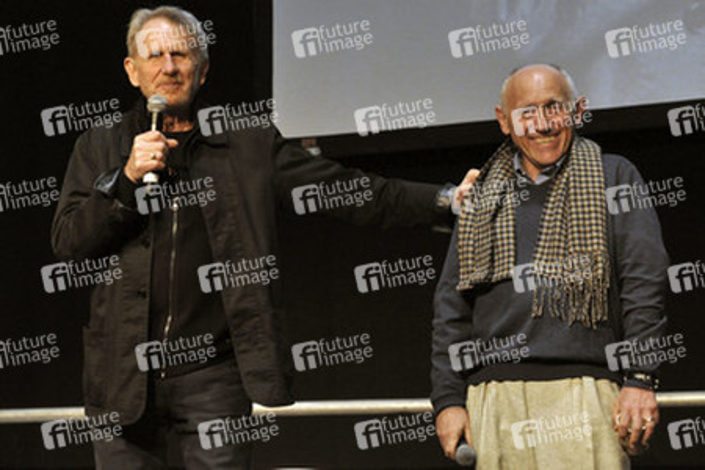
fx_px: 3290
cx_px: 352
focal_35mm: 168
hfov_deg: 12.2
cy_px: 235
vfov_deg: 8.2
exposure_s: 1/125
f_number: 5.6
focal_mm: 112
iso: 2500
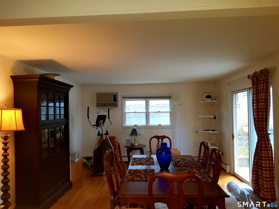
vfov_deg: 53.1
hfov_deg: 67.3
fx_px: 210
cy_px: 104
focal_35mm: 26
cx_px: 140
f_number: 1.7
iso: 80
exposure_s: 1/30
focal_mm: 4.2
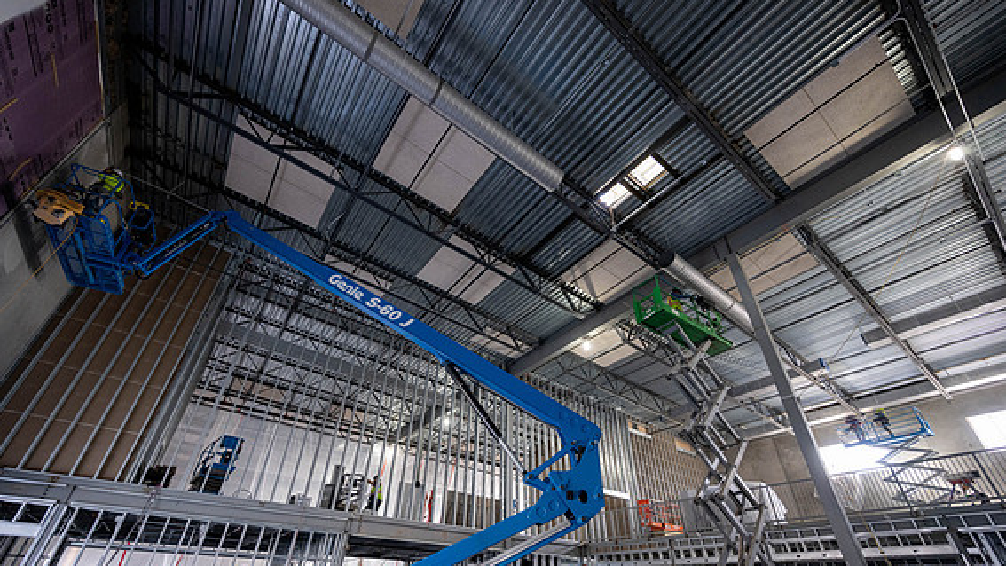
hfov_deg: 103.0
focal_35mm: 15
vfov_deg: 69.8
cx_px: 500
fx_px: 400
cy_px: 340
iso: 1600
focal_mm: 14
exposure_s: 1/125
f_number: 4
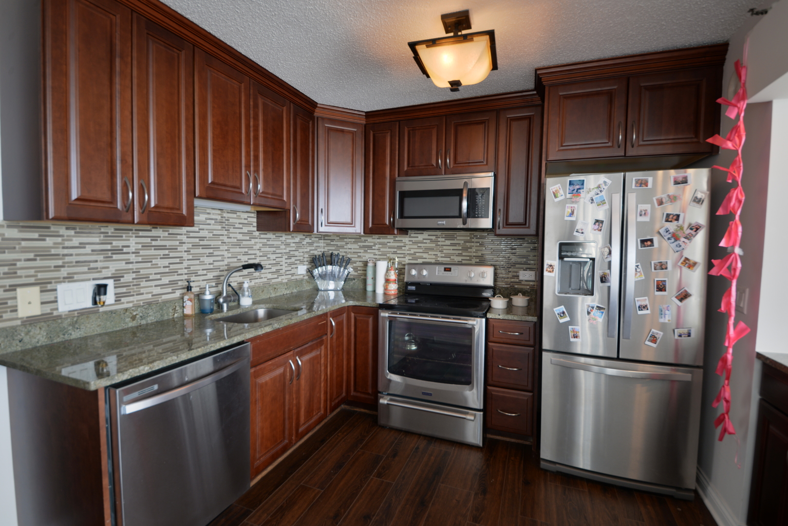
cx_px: 394
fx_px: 372
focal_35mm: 17
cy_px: 263
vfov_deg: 70.5
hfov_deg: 93.3
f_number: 5
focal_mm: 17
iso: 400
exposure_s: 1/50
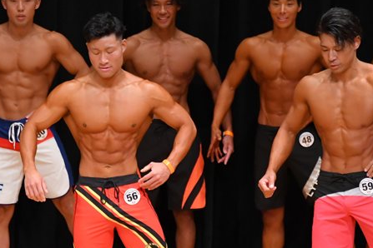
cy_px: 206
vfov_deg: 2.8
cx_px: 197
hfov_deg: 4.2
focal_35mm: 494
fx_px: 5118
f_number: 5.6
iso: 4000
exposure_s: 1/400
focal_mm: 190
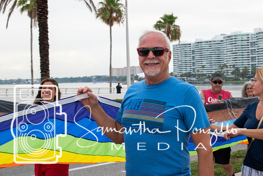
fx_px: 526
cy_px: 88
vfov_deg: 18.9
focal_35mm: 72
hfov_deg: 28.1
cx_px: 132
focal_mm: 48
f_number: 8
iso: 280
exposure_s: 1/250
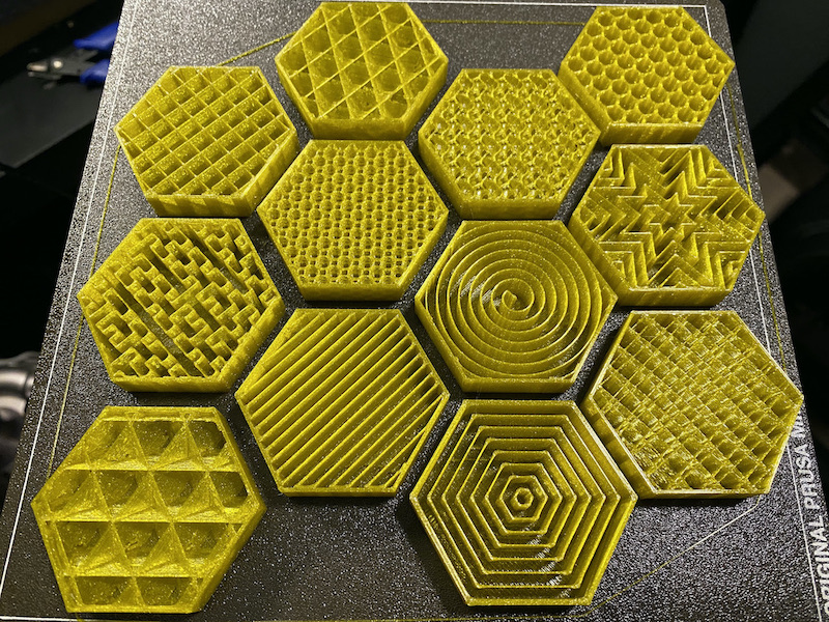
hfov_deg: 67.3
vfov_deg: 53.1
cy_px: 311
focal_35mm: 26
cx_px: 414
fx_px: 623
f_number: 1.8
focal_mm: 4.25
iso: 320
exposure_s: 1/50
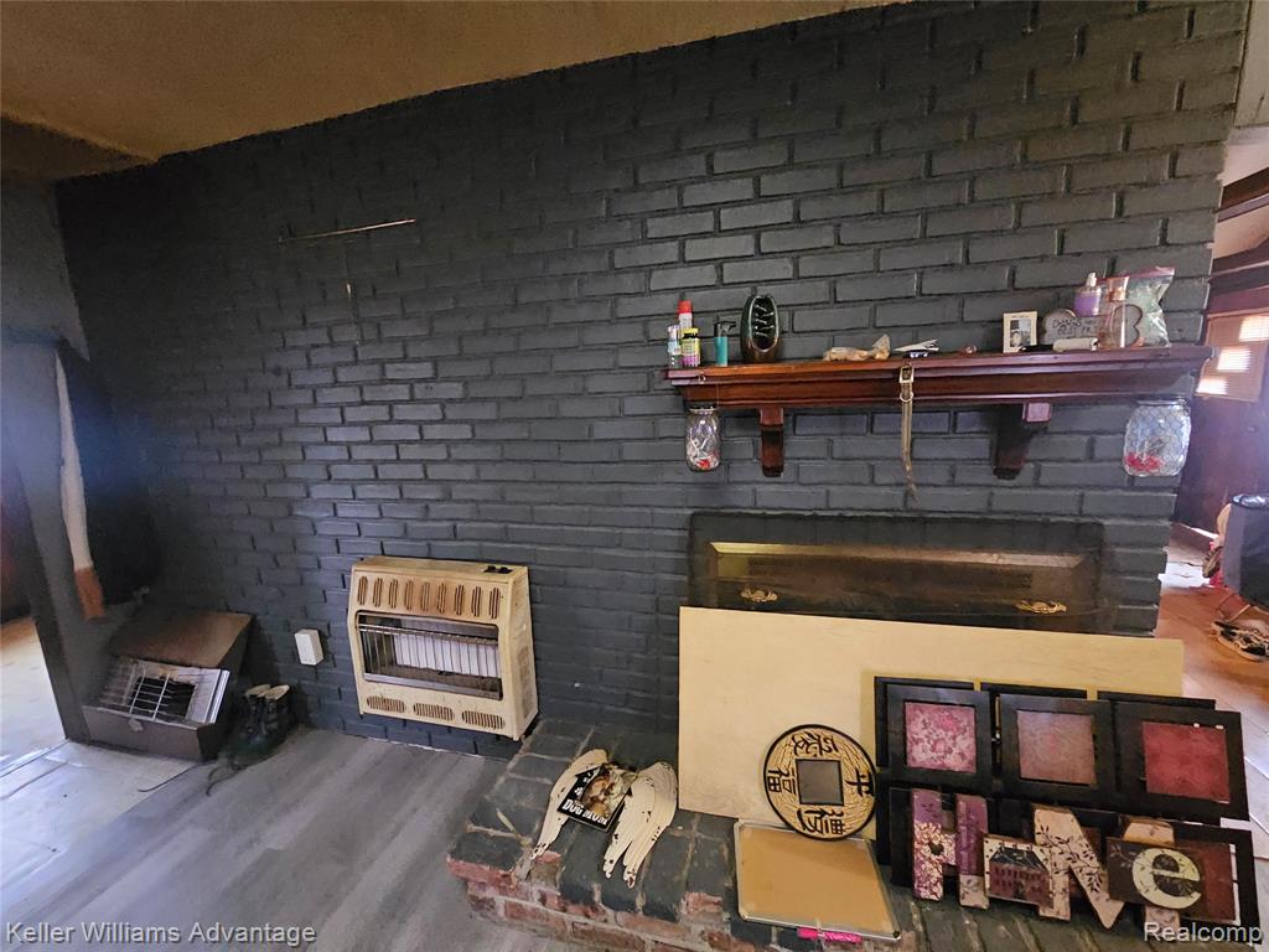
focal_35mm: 13
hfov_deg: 106.2
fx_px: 477
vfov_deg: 89.9
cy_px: 476
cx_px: 634
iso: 2500
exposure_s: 1/25.8
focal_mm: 2.2
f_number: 2.2
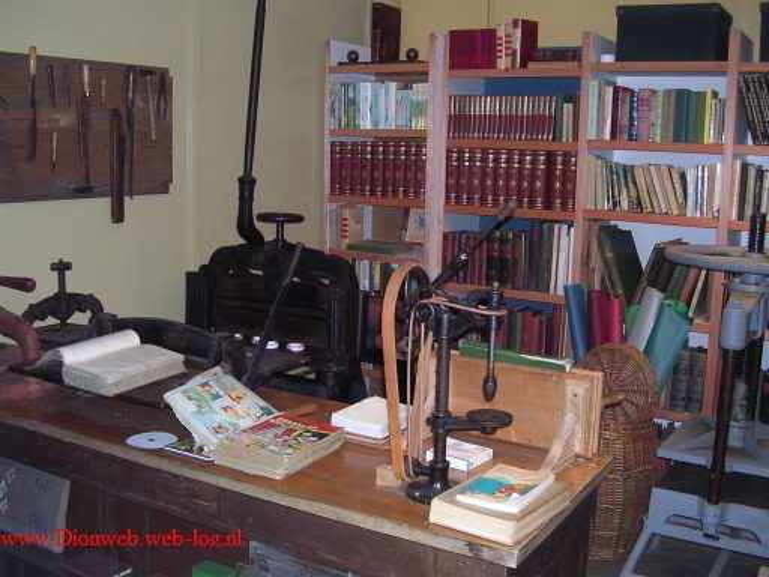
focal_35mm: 38
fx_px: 844
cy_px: 288
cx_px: 384
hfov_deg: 49.0
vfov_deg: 37.7
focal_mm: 5.8
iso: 334
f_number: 2.8
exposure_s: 1/60.1
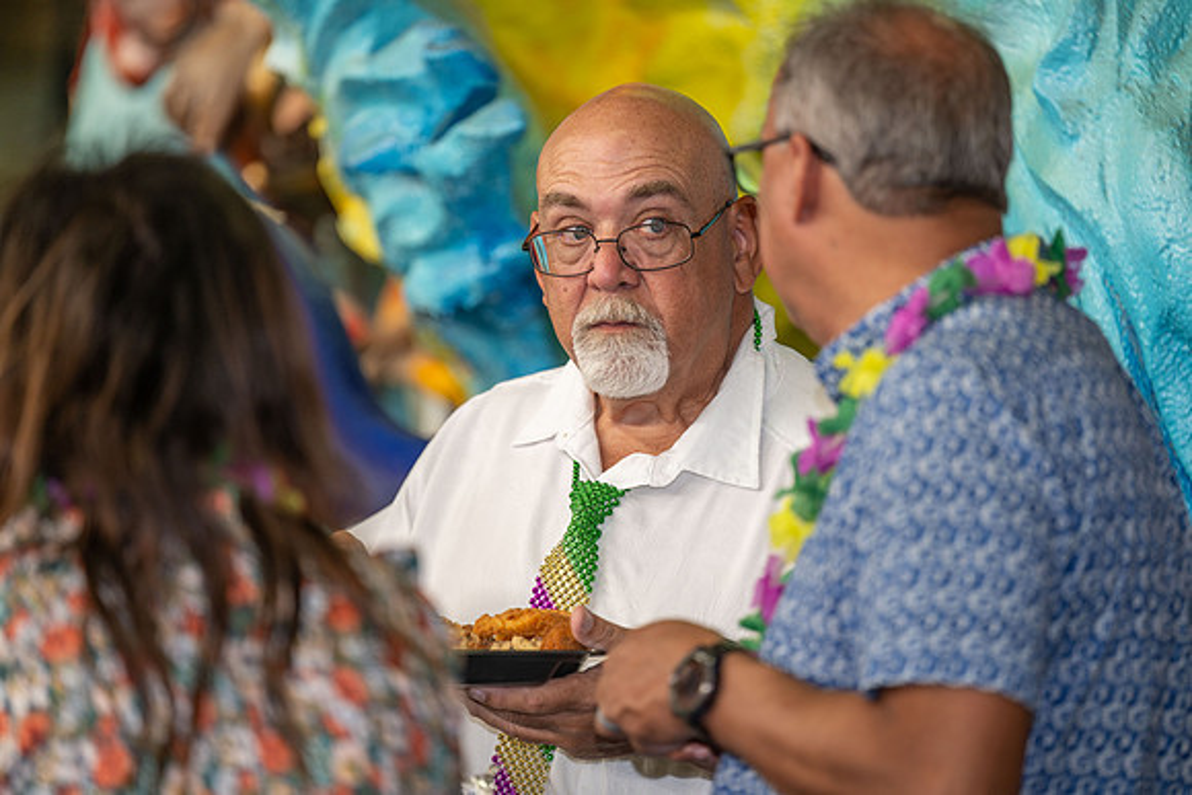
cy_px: 398
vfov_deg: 6.9
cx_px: 596
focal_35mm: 200
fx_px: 6623
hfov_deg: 10.3
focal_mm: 200
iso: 160
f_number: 2.8
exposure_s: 1/100
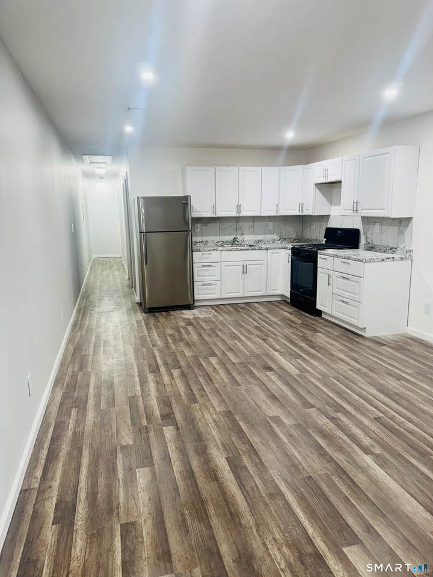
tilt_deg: -10.8
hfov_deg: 56.8
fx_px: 400
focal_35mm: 24
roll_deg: +1.2
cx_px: 216
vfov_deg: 71.6
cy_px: 288
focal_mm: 6.76
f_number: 1.78
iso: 64
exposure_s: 1/27
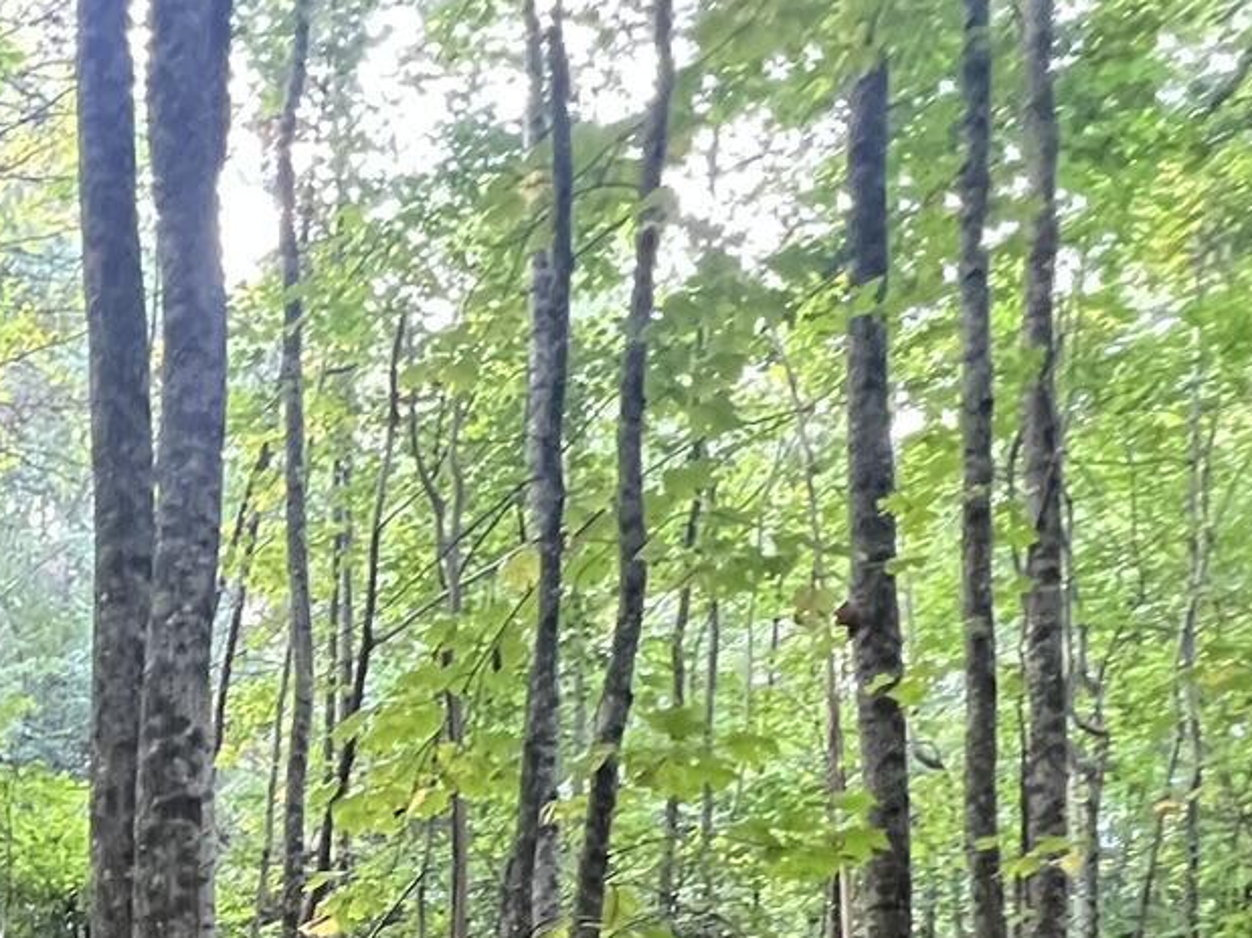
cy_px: 1417
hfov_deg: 35.9
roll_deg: +3.1
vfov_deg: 25.2
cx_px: -190
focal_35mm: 43
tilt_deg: -1.8
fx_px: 1555
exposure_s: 1/60
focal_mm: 1.57
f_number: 1.8
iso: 500
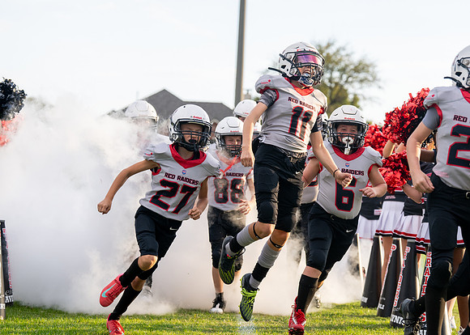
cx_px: 247
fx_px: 1325
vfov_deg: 14.4
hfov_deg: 20.1
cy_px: 165
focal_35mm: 99
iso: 400
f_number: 4
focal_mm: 93
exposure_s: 1/1000
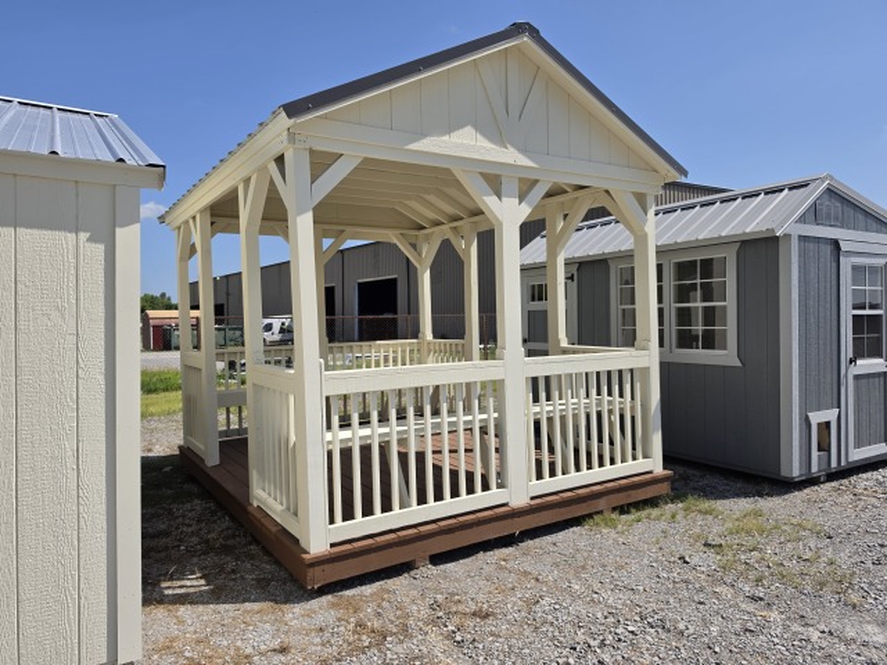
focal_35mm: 23
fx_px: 589
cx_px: 444
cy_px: 332
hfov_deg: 73.9
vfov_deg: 58.9
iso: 64
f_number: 1.4
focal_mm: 6.5
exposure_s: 1/7939
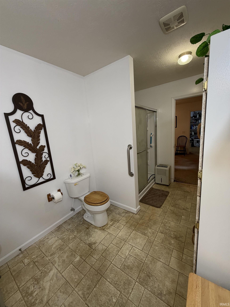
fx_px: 124
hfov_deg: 85.7
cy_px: 154
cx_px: 115
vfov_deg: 102.1
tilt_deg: -11.3
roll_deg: +4.2
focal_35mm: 14
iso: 200
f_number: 2.2
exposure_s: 1/60
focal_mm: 2.22
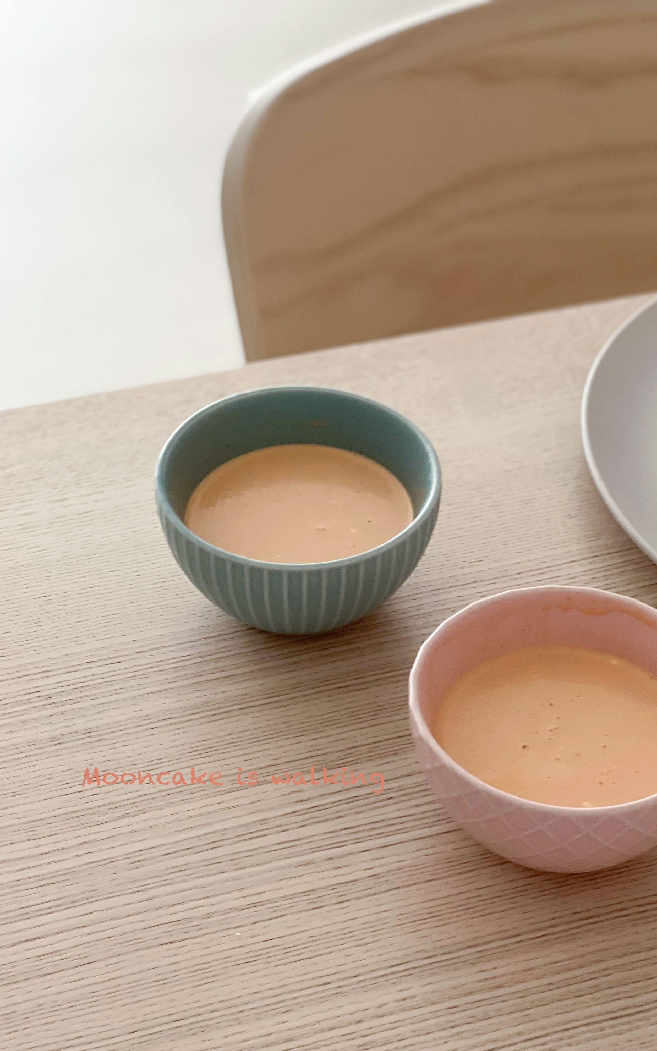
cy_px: 527
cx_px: 386
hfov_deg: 15.9
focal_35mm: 82
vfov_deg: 25.2
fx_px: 2349
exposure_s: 1/40
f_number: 2.8
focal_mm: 9
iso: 400
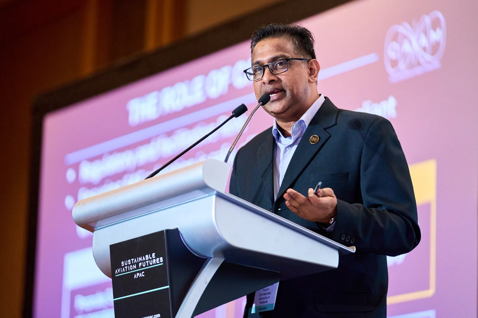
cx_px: 239
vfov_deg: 8.8
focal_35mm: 156
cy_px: 159
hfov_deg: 13.2
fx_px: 2071
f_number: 2.8
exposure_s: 1/200
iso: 4000
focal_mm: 156
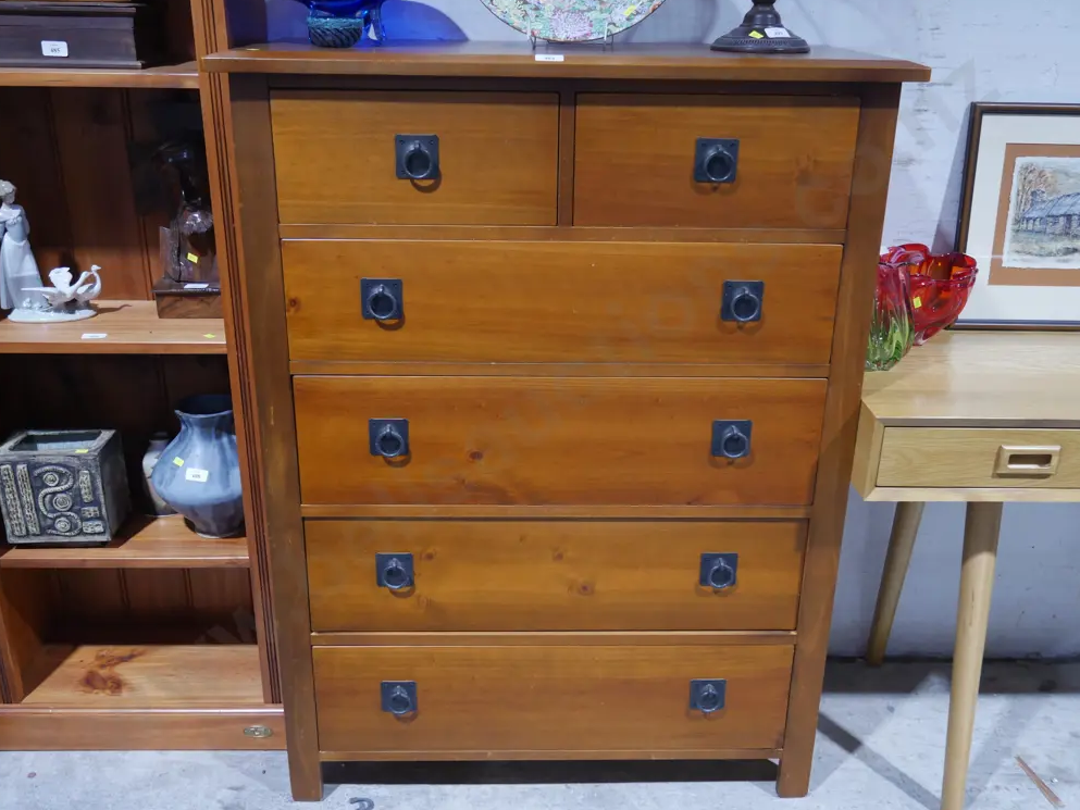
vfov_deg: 43.0
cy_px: 410
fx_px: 1030
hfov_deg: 55.3
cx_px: 541
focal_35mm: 33
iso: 640
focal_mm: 16
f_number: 3.6
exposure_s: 1/60
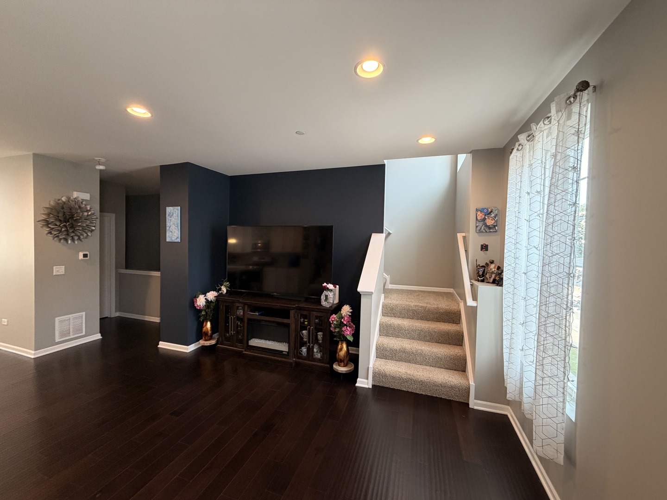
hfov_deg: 102.1
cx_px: 334
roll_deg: -1.2
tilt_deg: -1.0
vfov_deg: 85.7
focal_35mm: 14
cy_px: 250
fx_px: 270
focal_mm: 2.22
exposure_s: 1/60
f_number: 2.2
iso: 200
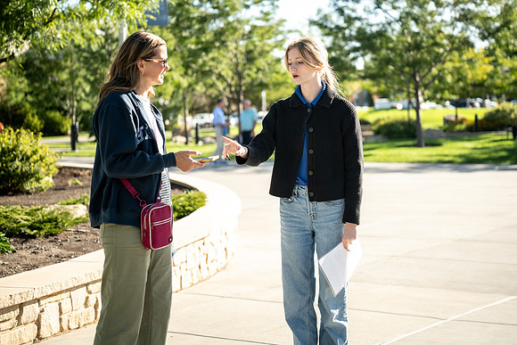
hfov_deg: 28.1
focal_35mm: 72
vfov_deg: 19.0
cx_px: 290
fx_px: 1032
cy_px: 151
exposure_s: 1/500
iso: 100
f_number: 2.8
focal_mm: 64
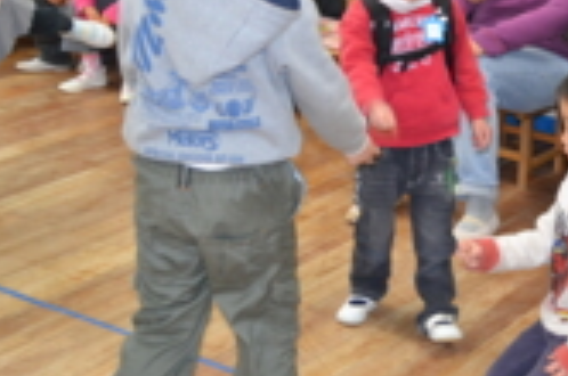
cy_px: 56
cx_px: 561
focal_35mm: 87
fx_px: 1370
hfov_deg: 22.6
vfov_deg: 15.5
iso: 900
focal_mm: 24
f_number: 4
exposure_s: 1/60
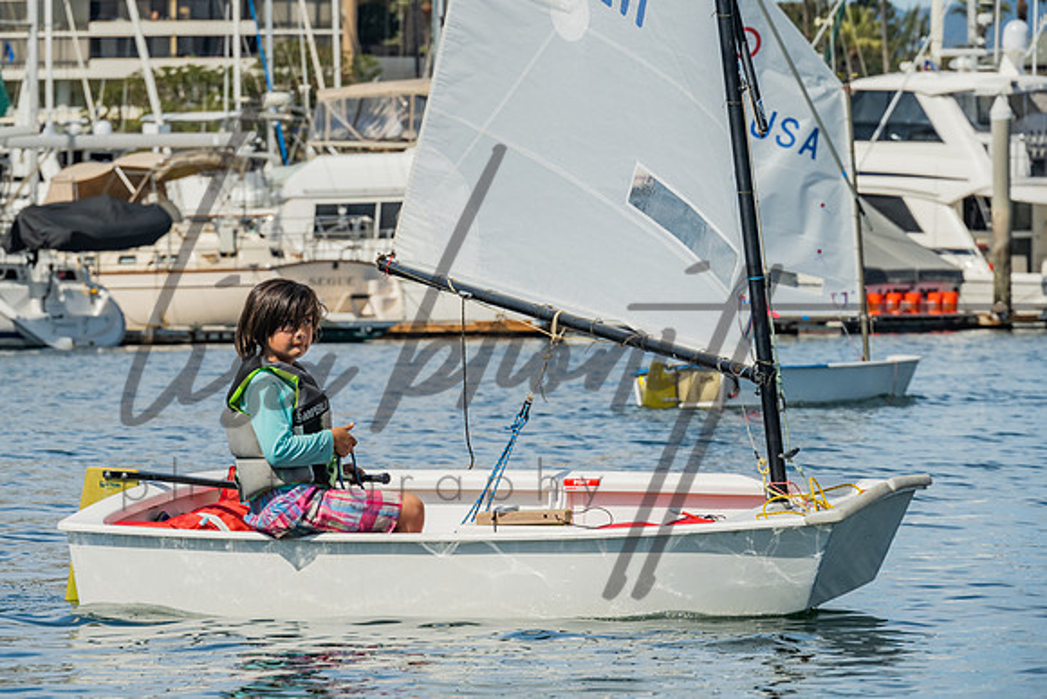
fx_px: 7305
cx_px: 408
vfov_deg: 5.5
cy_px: 325
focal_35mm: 251
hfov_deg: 8.2
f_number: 10
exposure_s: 1/320
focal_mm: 200
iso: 250
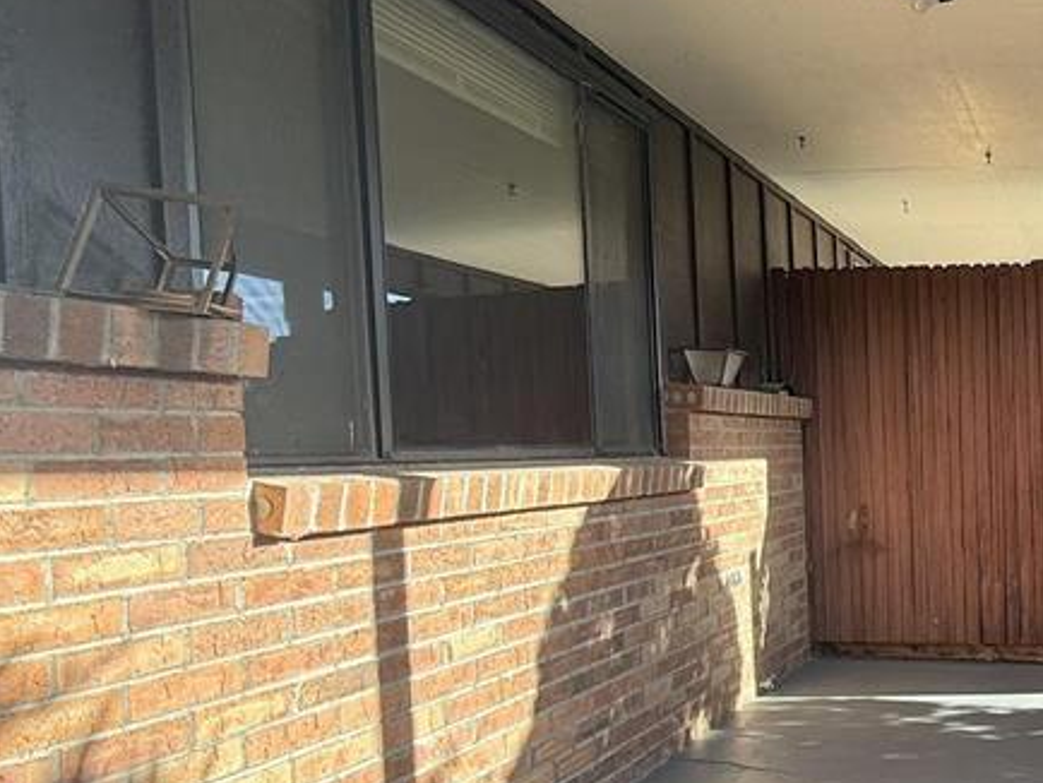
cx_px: 1014
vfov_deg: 42.8
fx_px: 995
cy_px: 471
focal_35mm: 33
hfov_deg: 47.2
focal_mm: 2.22
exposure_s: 1/174
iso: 64
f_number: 2.2
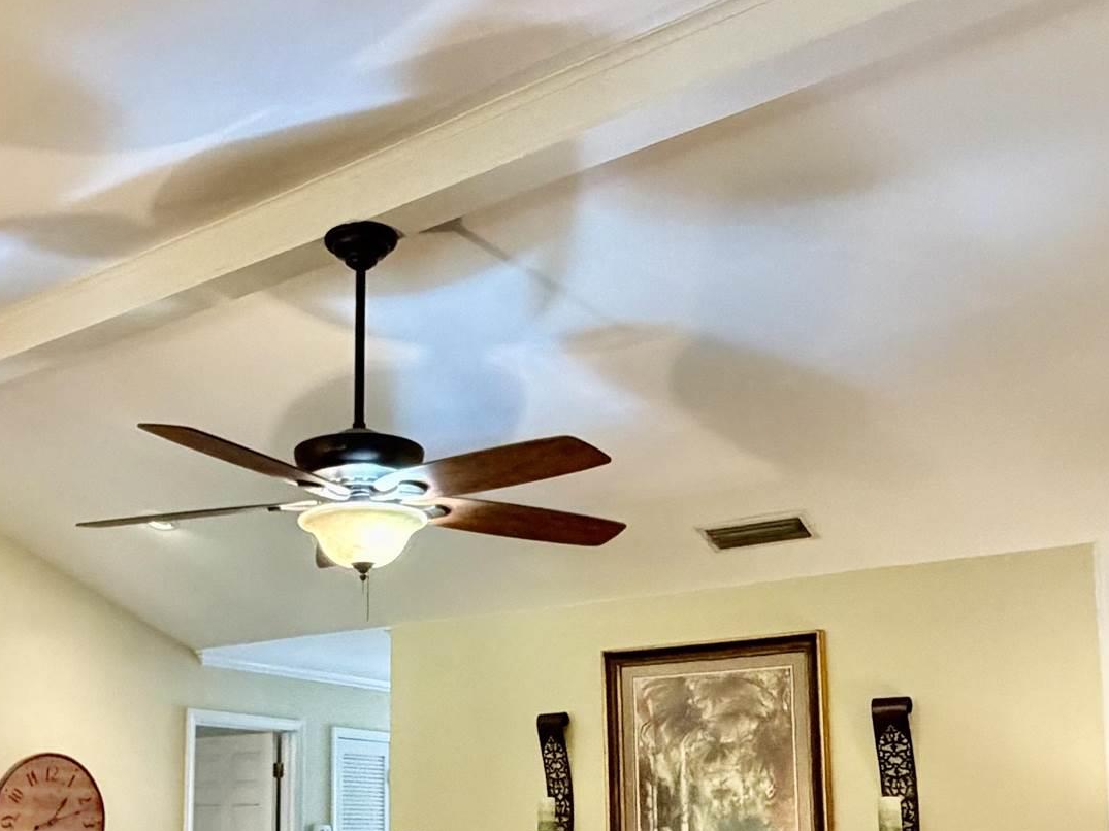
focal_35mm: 40
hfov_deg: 45.9
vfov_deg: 34.8
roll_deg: -0.2
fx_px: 1281
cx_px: 353
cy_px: 671
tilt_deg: +7.4
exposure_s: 1/60
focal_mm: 2.22
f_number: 2.2
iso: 500
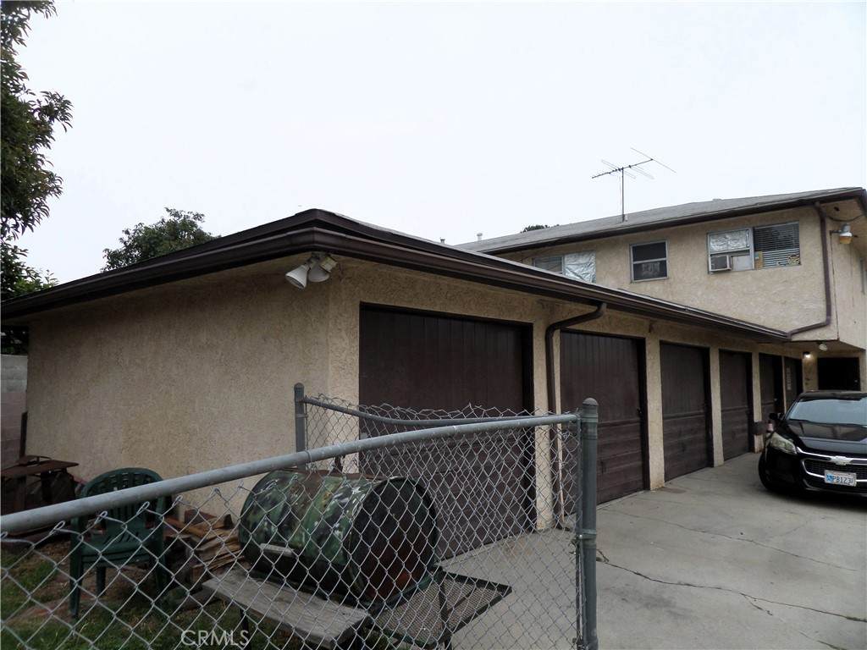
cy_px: 325
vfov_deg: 56.8
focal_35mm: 24
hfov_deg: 71.6
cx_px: 434
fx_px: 601
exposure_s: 1/250
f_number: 3.1
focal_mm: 4.3
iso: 80
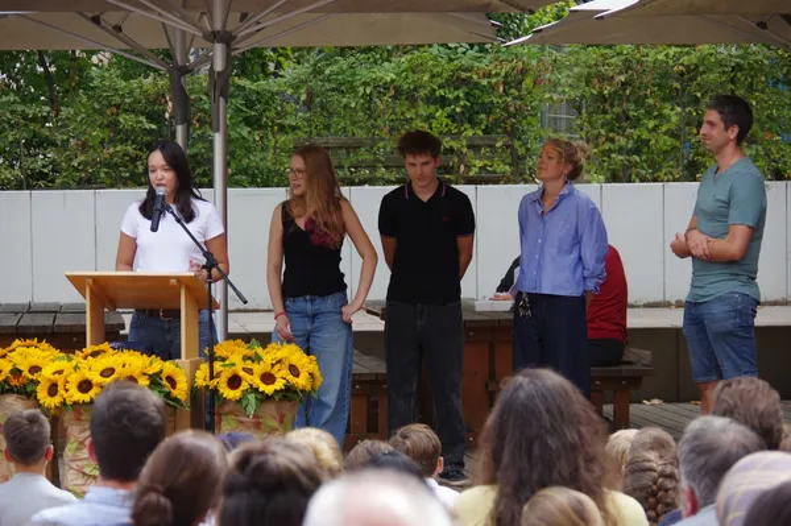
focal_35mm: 150
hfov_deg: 13.7
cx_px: 396
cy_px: 263
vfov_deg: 9.1
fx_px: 3293
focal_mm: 100
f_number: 6.3
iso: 400
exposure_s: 1/250
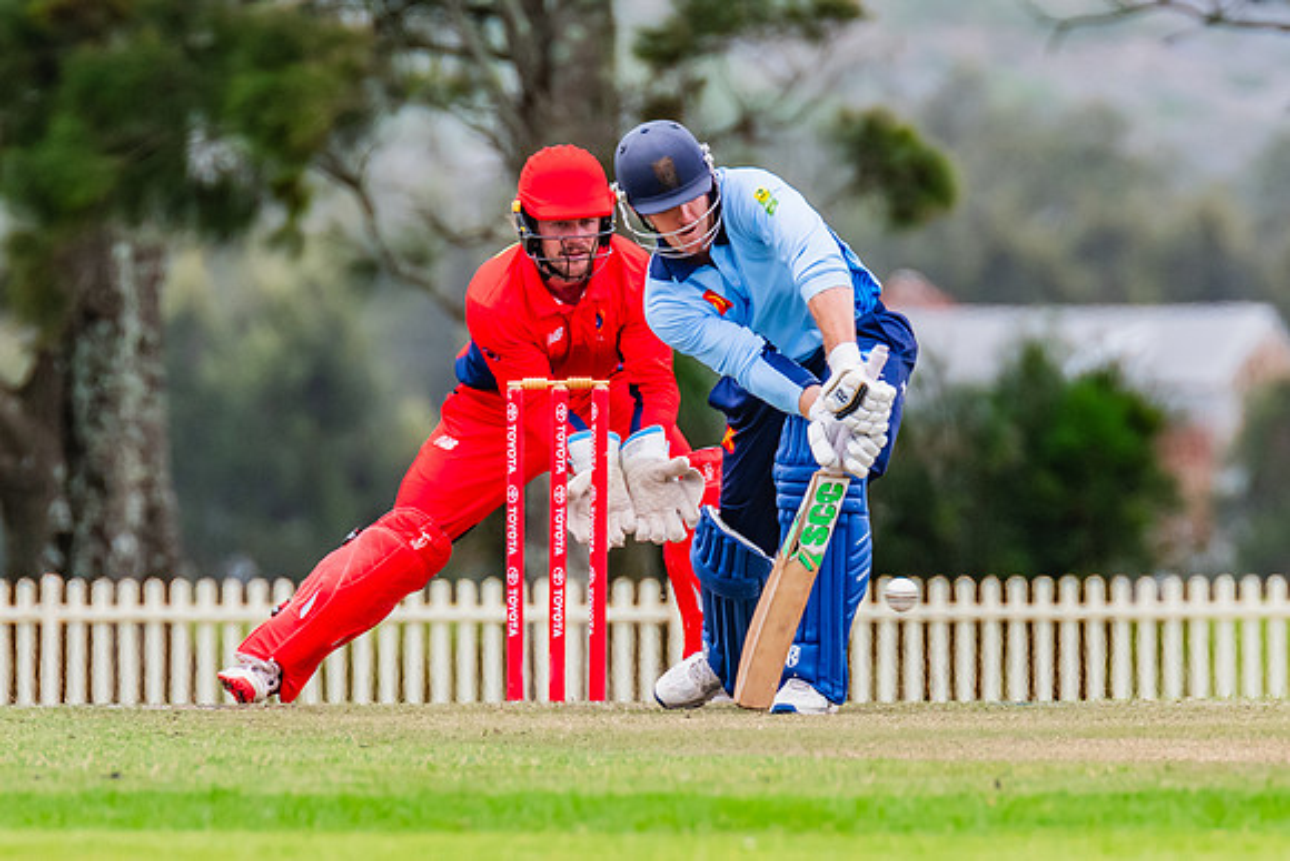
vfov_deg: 1.2
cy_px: 291
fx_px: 40841
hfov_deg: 1.8
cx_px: 692
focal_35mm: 1140
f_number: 9
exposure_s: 1/1250
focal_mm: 600
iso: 800
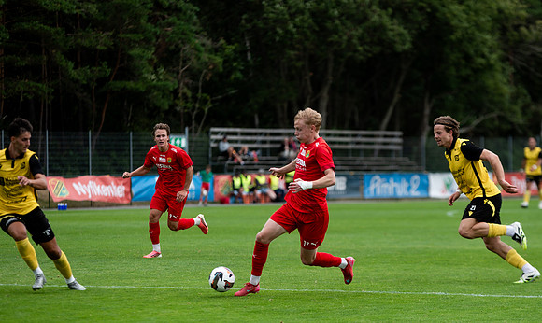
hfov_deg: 11.6
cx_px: 320
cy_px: 213
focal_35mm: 183
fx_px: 2662
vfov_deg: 6.9
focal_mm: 150
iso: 250
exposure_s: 1/1600
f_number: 3.2
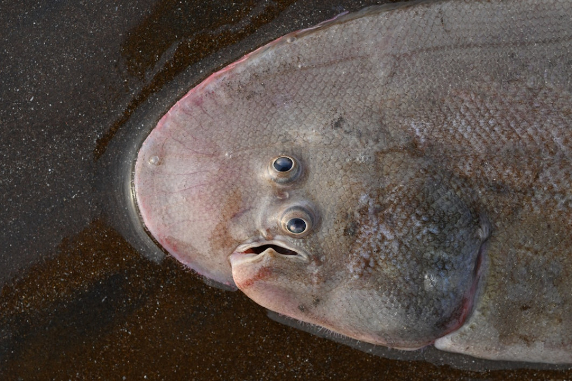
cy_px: 190
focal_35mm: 60
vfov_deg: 22.6
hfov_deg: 33.4
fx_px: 953
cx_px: 286
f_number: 13
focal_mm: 40
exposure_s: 1/200
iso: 800
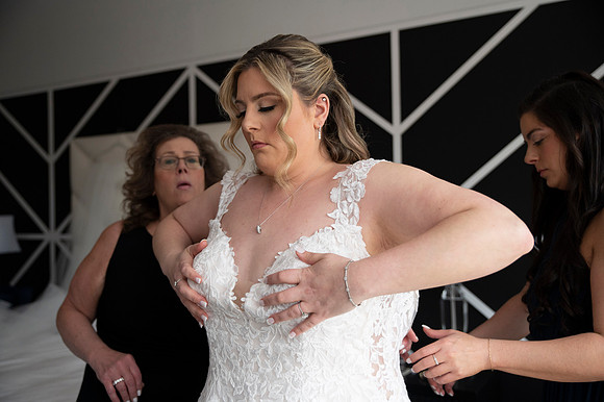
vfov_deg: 35.0
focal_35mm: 38
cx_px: 302
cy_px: 201
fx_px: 637
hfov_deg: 50.7
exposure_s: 1/1600
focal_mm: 38
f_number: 2.8
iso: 1600
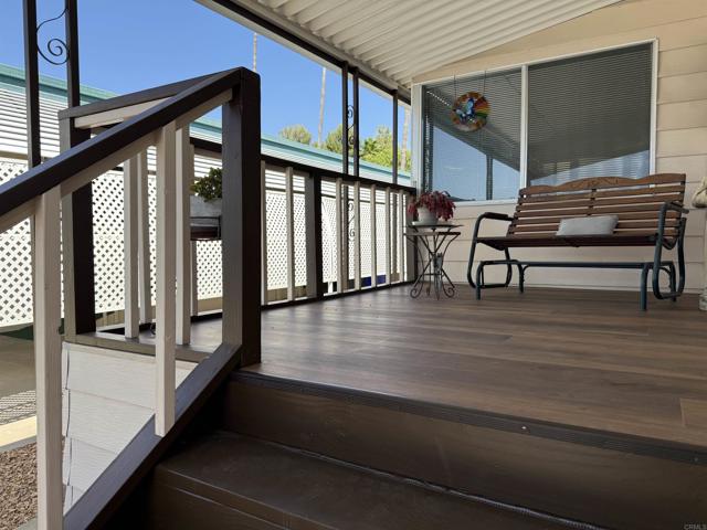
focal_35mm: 24
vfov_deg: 56.8
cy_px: 265
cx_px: 354
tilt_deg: -2.2
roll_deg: -0.1
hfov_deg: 71.6
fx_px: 490
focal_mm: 6.76
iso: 100
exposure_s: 1/2110
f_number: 1.78
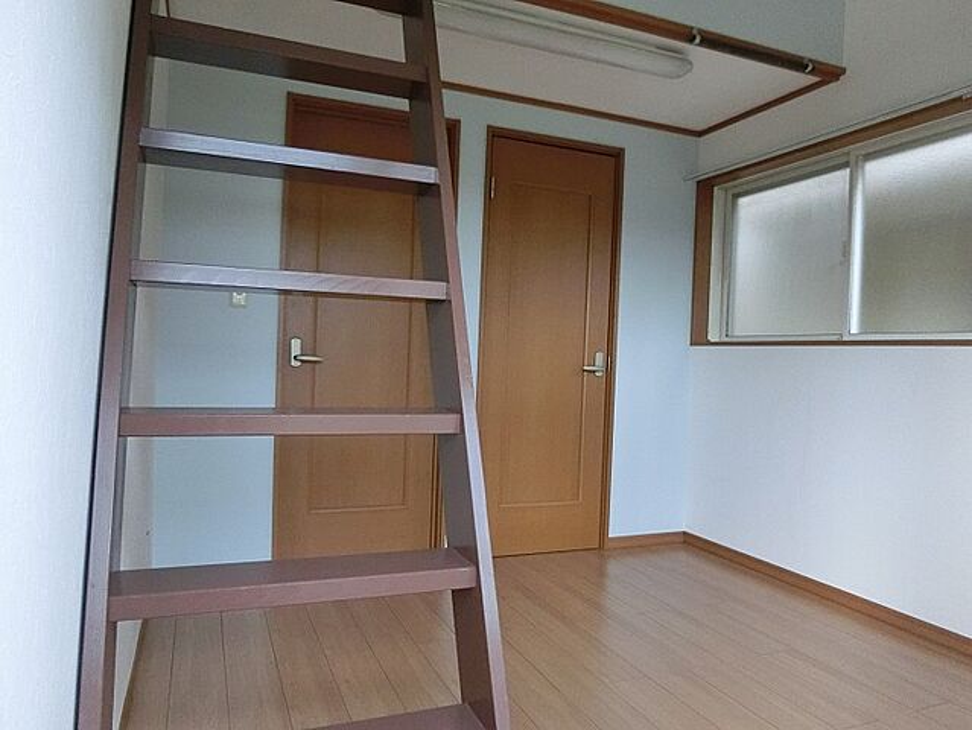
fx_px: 702
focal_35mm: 25
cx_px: 486
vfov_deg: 54.9
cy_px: 365
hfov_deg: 69.4
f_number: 3.5
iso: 800
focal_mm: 4.5
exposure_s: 1/320
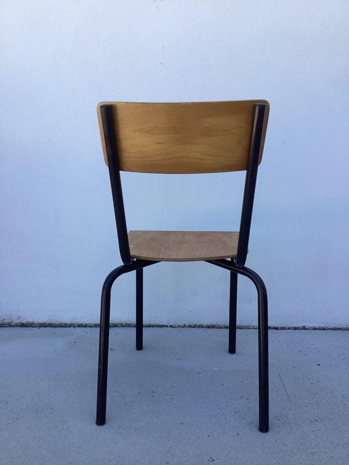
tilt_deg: -14.5
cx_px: 174
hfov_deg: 45.4
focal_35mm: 31
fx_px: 417
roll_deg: +0.4
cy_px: 232
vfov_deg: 58.4
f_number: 2.4
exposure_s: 1/314
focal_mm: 3.3
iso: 25
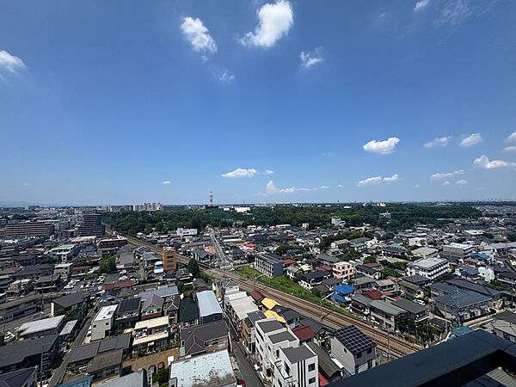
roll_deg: +1.3
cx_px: 258
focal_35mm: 14
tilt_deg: +1.2
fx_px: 209
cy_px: 194
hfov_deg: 102.1
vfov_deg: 85.7
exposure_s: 1/2770
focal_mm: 2.22
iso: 50
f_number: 2.2
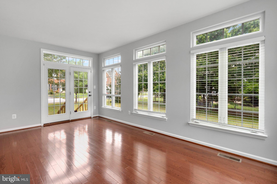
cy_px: 92
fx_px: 123
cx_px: 138
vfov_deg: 73.7
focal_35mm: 16
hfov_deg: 96.7
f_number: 8
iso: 1250
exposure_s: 1/3200
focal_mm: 16
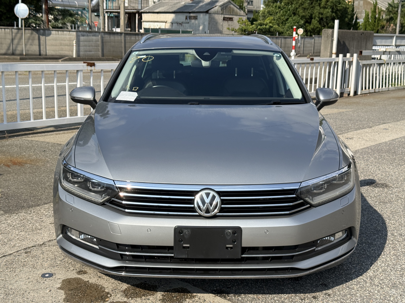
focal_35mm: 48
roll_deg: -1.9
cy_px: 152
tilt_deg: -11.0
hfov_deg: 39.7
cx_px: 202
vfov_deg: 30.3
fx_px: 562
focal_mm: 6.76
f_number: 1.78
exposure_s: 1/6024
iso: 80
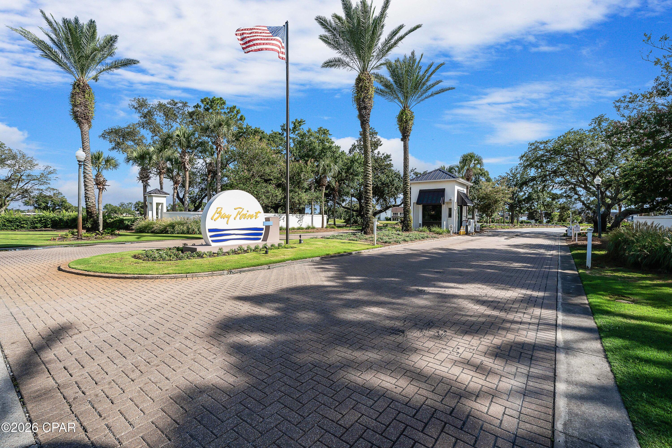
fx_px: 280
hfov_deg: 100.4
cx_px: 336
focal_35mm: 15
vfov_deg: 77.3
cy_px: 224
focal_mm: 15
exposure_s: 1/160
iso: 100
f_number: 10
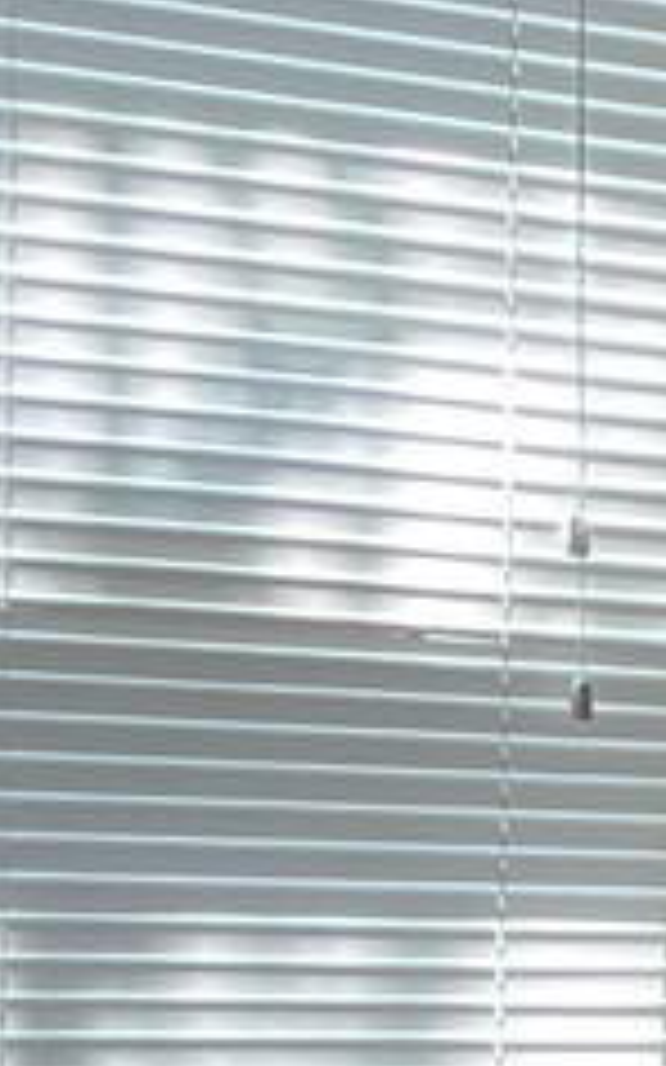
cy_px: 1219
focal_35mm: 186
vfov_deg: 11.1
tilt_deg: -3.9
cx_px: 1714
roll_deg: -1.7
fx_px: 5405
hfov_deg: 6.6
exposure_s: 1/120
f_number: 1.5
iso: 125
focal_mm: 5.7
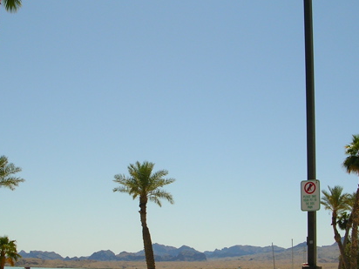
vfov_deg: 24.8
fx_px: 612
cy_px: 166
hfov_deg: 32.7
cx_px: 199
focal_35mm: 59
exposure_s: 1/455
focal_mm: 5.8
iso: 50
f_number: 5.6
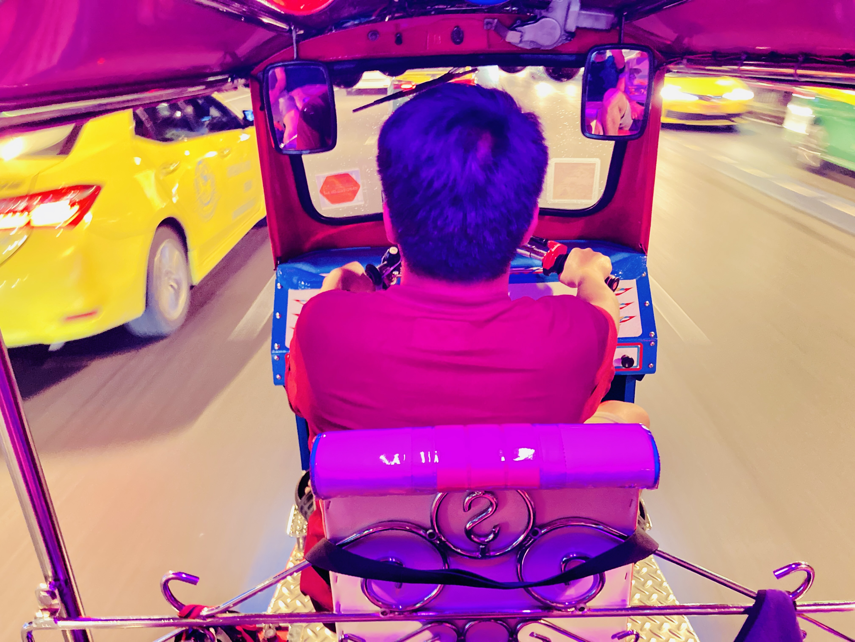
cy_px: 321
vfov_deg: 49.7
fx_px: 692
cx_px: 428
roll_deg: -1.9
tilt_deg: -22.0
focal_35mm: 28
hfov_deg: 63.4
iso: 1250
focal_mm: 3.99
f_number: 1.8
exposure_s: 1/15
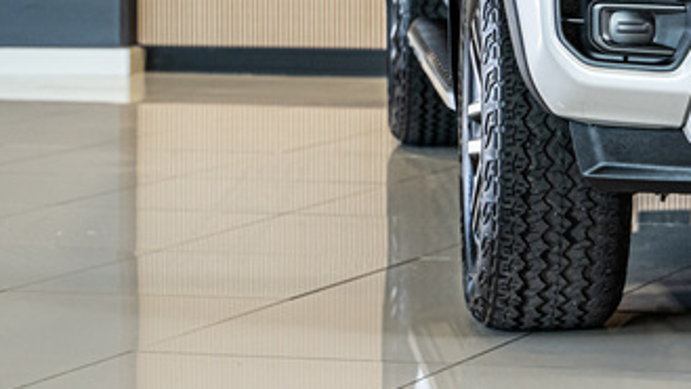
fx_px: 2986
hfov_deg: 12.5
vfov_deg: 7.3
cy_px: -210
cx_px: 1068
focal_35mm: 163
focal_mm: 50
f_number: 4
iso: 640
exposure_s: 1/125
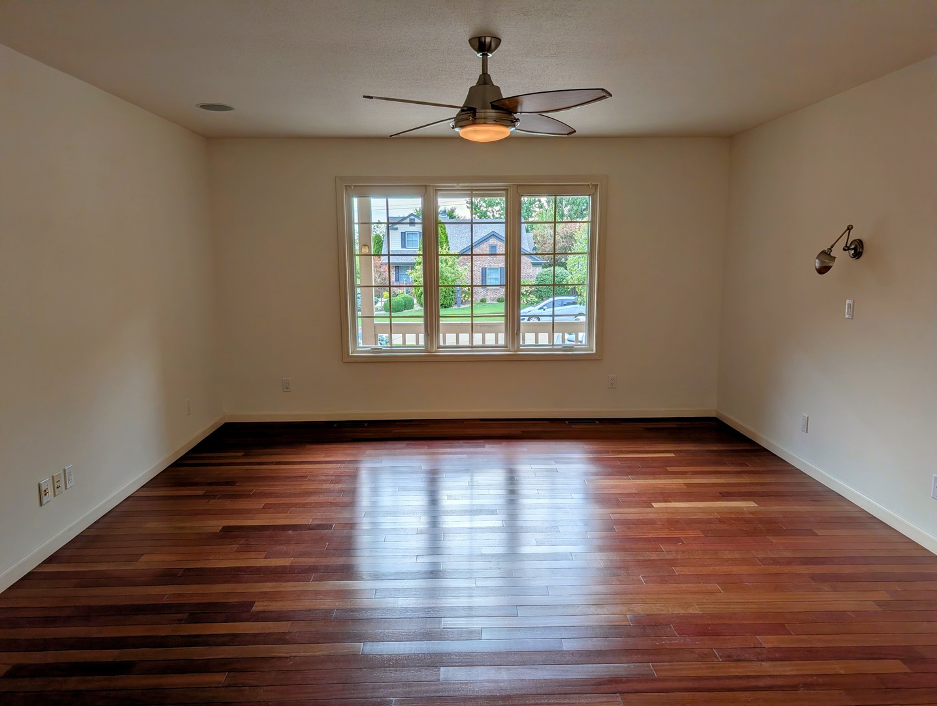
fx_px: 651
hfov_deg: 71.5
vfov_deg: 56.9
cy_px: 353
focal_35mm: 24
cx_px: 468
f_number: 1.68
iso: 23
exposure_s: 1/615
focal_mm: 6.9
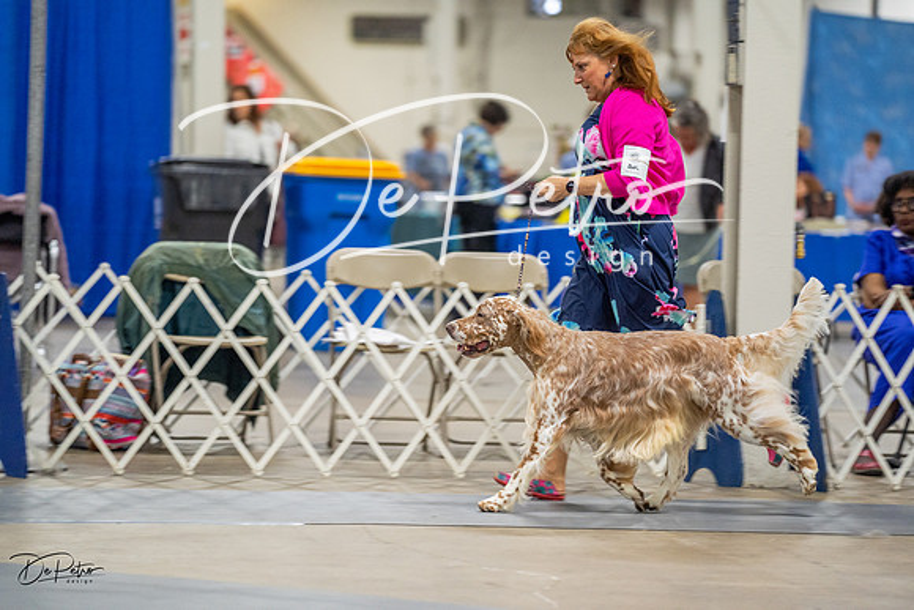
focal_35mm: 161
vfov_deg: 8.5
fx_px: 4088
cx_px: 457
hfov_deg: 12.8
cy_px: 305
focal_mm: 161
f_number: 2.8
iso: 2500
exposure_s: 1/200
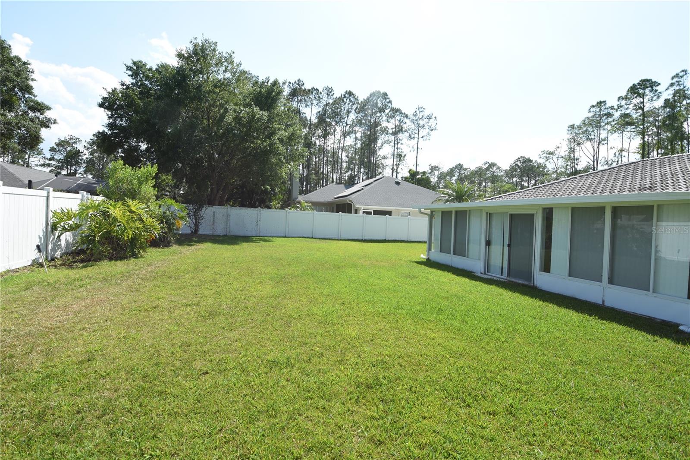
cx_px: 345
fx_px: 287
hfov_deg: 100.4
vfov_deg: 77.3
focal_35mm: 15
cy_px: 230
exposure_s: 1/160
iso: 100
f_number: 6.3
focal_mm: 10
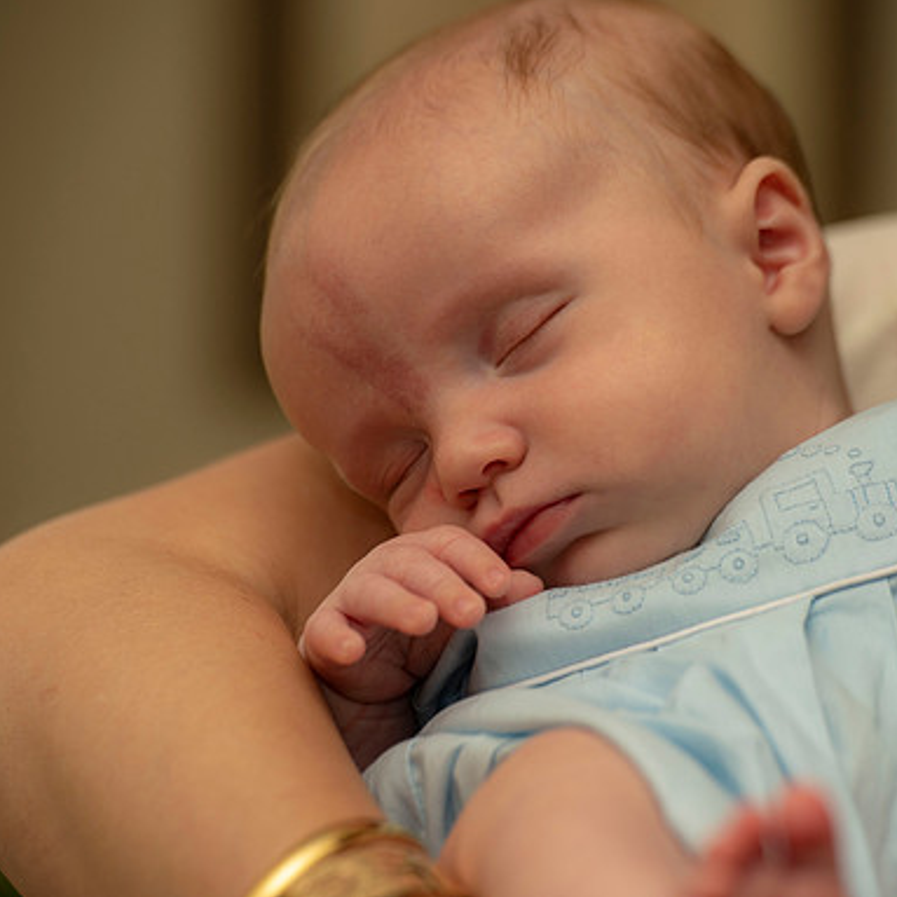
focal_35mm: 257
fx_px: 7534
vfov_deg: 6.8
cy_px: 447
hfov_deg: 6.8
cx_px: 501
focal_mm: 200
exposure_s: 1/200
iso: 160
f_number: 4.5
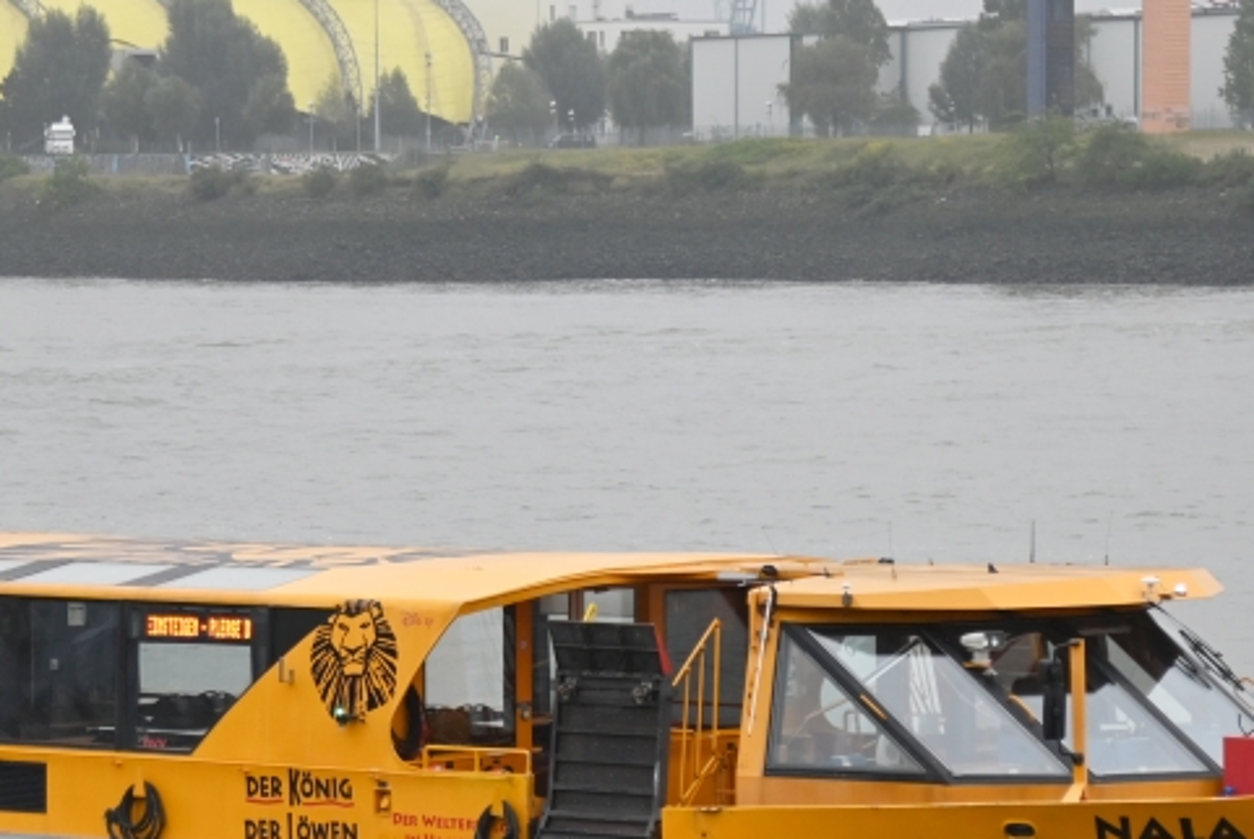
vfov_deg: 7.5
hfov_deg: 11.2
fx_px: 6382
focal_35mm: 183
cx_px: 428
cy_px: 611
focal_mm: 86
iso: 400
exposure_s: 1/400
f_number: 4
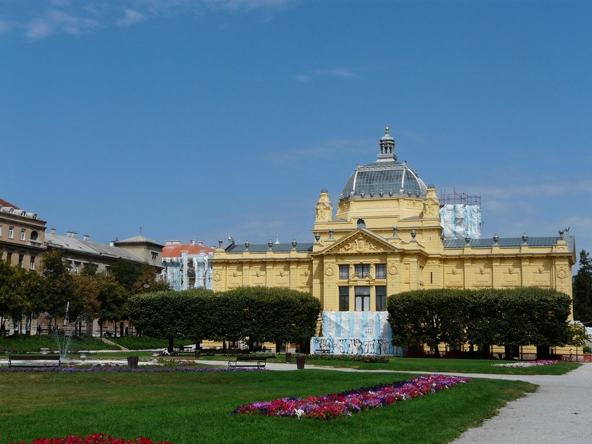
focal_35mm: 51
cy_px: 222
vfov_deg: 28.6
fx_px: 872
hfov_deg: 37.5
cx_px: 296
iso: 100
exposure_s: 1/500
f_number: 7.1
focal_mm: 8.3
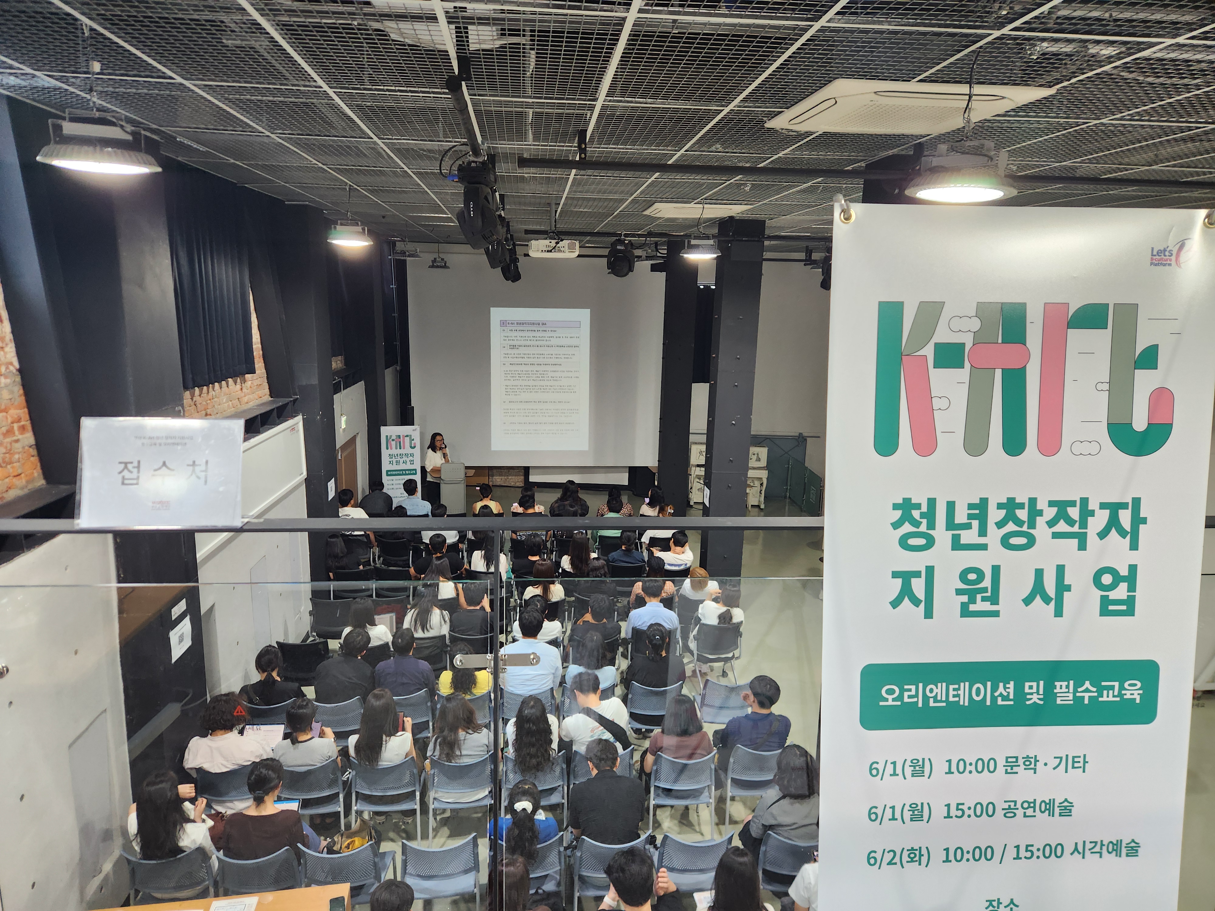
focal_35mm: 23
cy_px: 456
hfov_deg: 73.9
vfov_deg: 58.9
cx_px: 608
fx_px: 807
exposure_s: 1/120
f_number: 1.8
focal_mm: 5.4
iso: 200
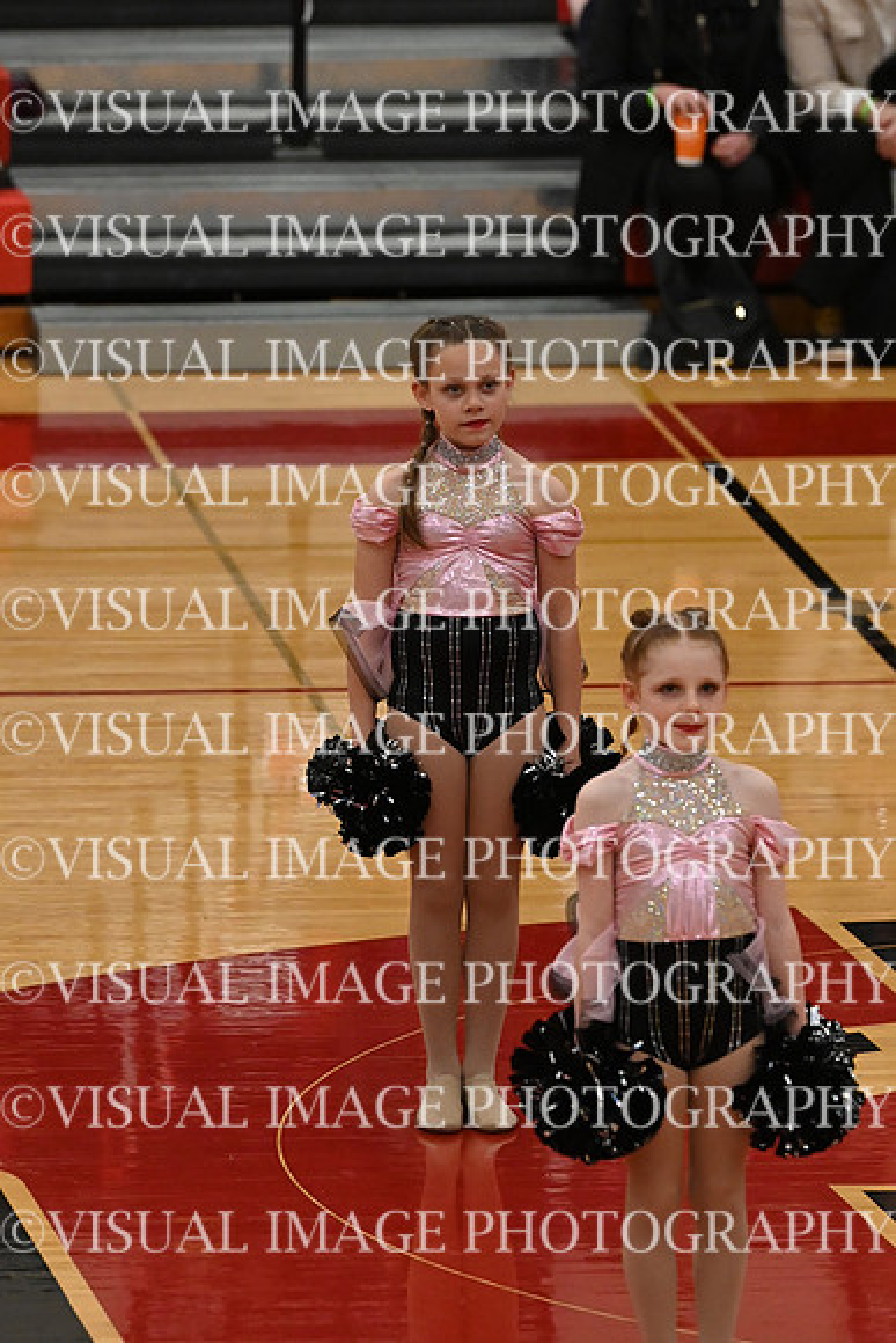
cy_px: 672
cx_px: 448
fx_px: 10894
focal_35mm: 292
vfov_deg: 7.1
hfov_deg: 4.7
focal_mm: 195
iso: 5000
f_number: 4
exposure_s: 1/400
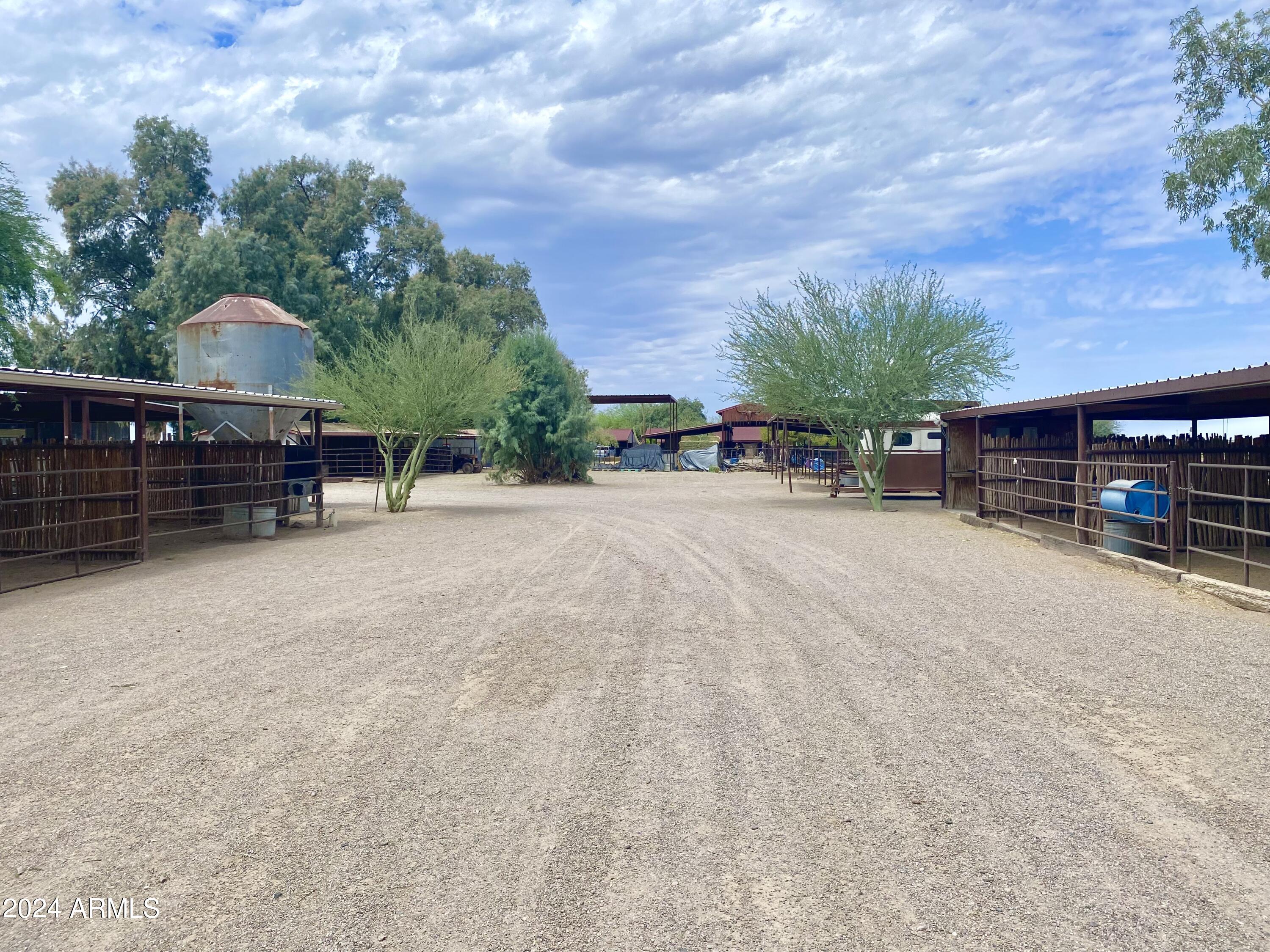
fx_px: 954
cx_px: 635
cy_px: 476
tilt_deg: -0.4
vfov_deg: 53.1
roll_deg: +0.7
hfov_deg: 67.3
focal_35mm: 26
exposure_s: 1/4808
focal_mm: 4.25
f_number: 1.8
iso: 32
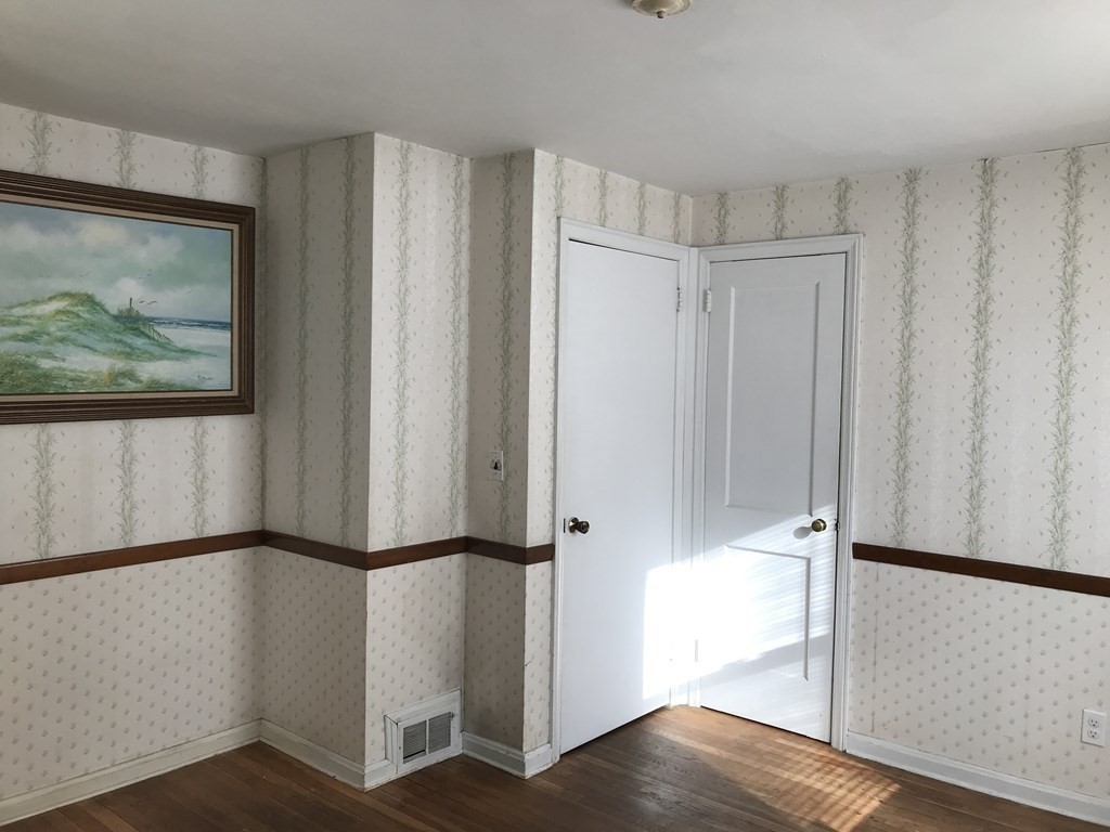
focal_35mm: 28
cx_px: 555
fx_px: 898
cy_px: 416
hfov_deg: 63.4
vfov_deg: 49.7
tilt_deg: -1.2
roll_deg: -1.3
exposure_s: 1/60
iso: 25
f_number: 1.8
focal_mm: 3.99
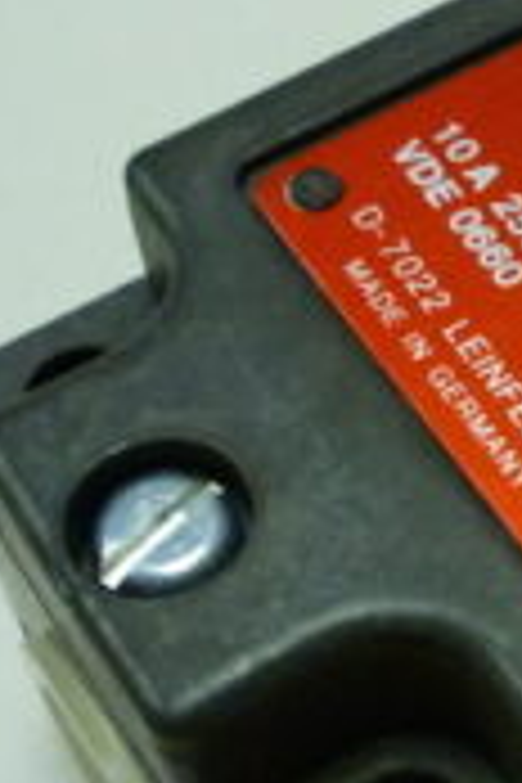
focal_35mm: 104
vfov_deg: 19.6
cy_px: 396
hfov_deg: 12.4
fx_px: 2262
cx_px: 828
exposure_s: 1/30
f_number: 3.3
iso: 400
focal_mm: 5.2
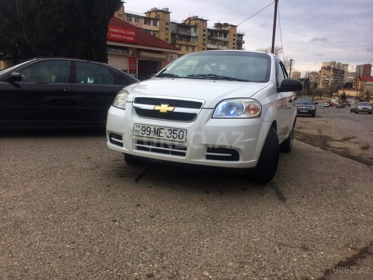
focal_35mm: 29
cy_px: 140
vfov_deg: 48.2
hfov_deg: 61.7
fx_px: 312
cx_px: 186
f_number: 2.2
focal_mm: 4.15
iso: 32
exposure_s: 1/604
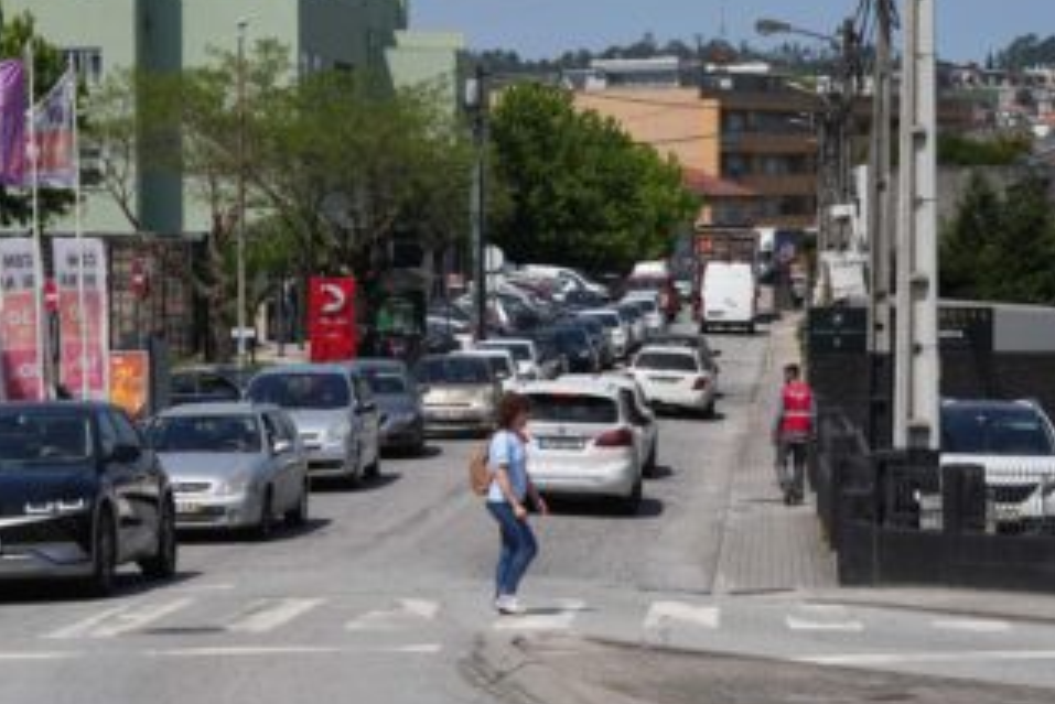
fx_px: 3665
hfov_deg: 16.4
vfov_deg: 11.0
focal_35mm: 125
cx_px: 400
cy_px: 364
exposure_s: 1/800
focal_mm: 95
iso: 320
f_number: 11
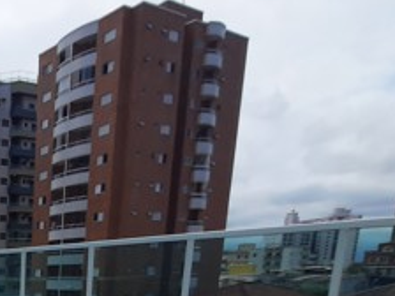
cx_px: -94
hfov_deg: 35.3
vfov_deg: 29.0
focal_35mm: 40
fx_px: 456
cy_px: 388
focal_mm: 1.42
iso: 40
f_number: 2.2
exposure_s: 1/2257
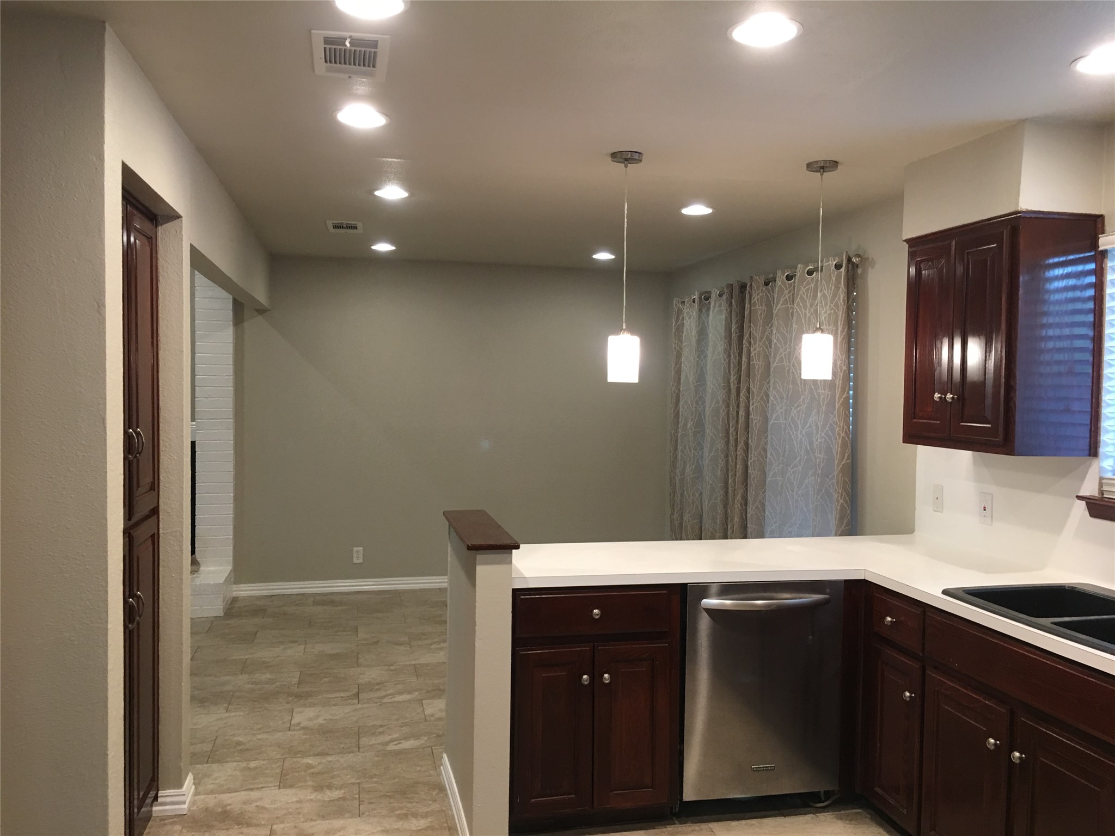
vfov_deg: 48.2
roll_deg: +0.1
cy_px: 418
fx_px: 934
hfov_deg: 61.7
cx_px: 558
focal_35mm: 29
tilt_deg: -0.7
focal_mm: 4.15
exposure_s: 1/15
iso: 50
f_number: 2.2
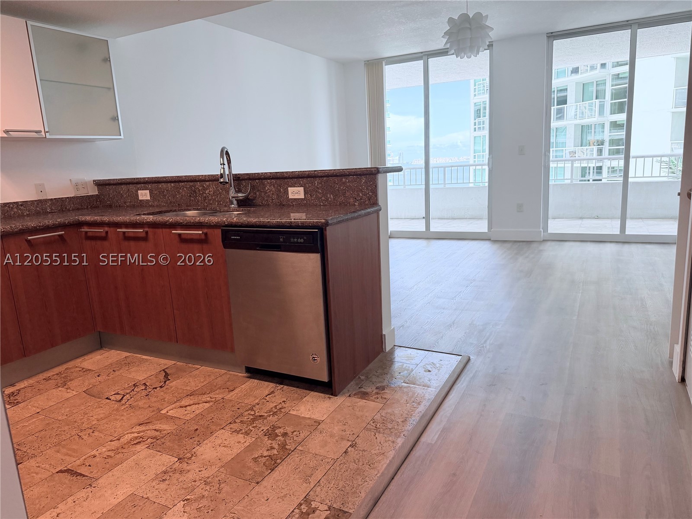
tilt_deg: -11.5
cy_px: 260
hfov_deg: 71.6
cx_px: 346
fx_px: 480
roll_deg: +3.3
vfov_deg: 56.8
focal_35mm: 24
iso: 200
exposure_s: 1/225
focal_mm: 6.76
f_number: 1.78
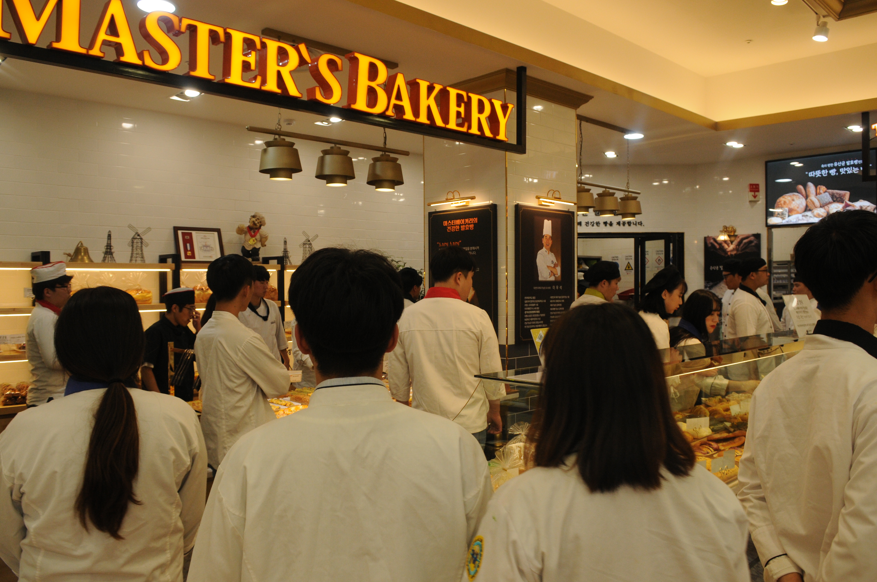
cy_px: 291
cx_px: 438
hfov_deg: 67.4
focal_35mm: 27
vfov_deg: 47.8
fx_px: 657
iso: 640
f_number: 6.3
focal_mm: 18
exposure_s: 1/160
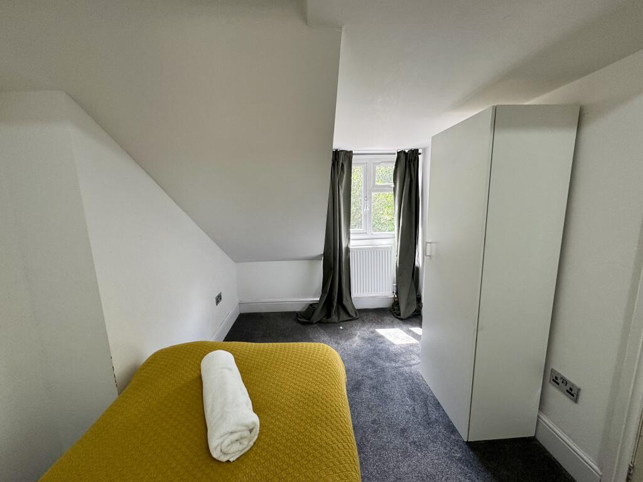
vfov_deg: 85.7
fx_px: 260
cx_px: 322
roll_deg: +0.6
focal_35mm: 14
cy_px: 241
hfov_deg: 102.1
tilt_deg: -10.1
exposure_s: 1/99
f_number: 2.2
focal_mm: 2.22
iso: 80
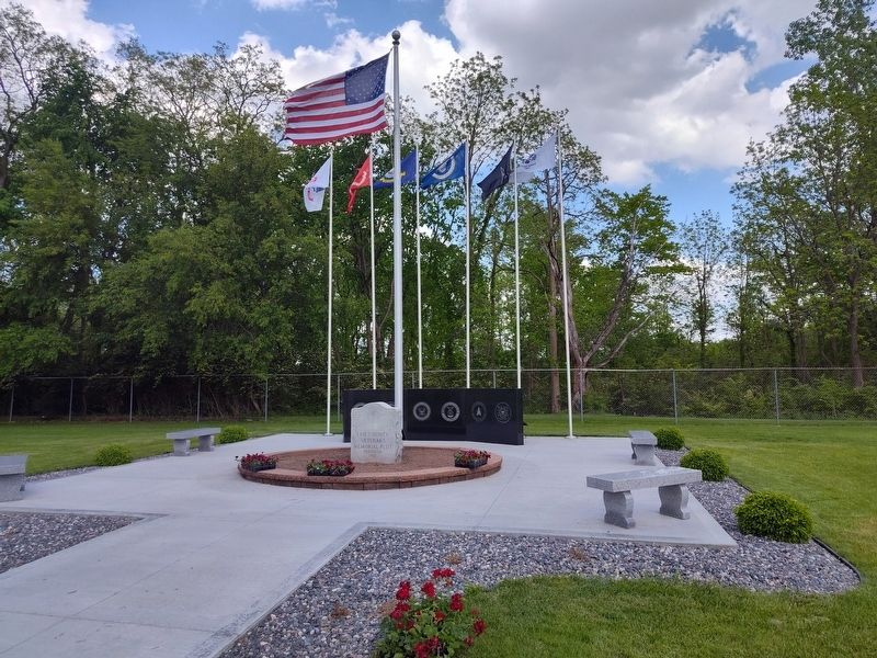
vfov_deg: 58.9
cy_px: 329
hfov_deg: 73.9
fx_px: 583
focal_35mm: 23
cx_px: 438
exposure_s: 1/1208
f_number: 1.8
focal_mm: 5.56
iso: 100
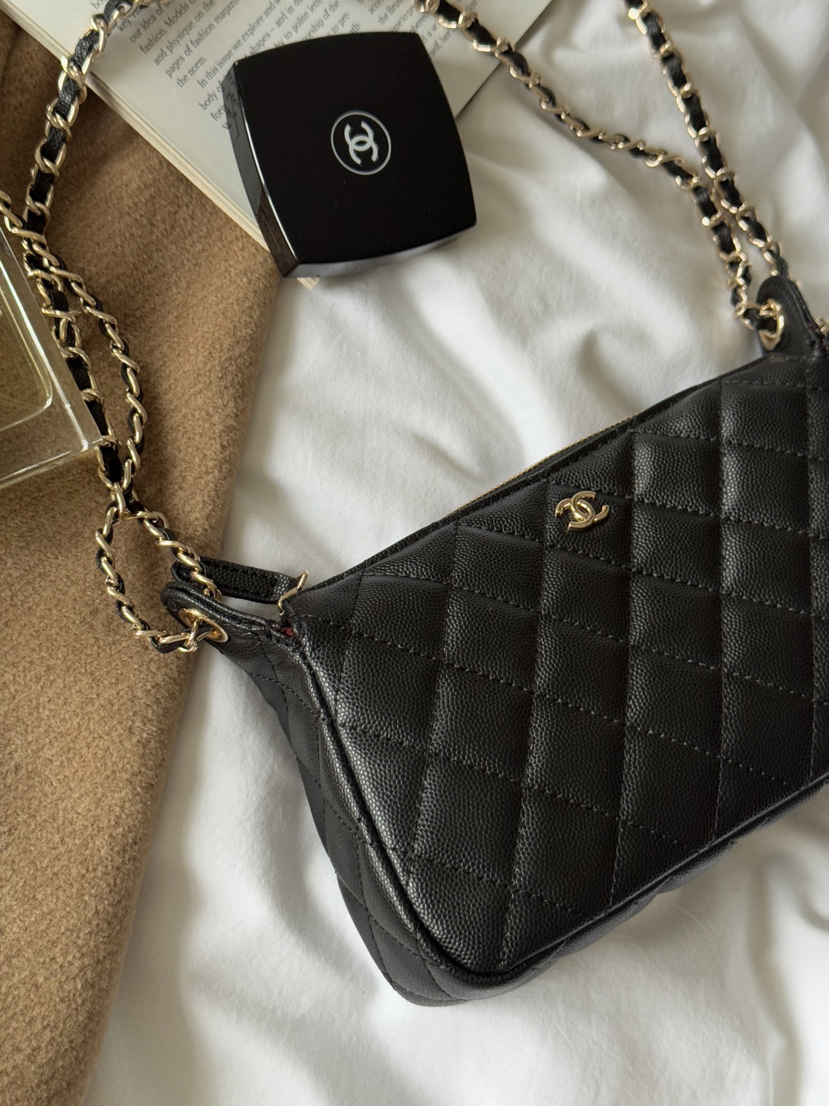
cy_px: 553
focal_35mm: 48
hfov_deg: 30.3
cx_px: 414
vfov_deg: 39.7
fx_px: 1533
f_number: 1.78
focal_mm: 6.76
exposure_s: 1/60
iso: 250
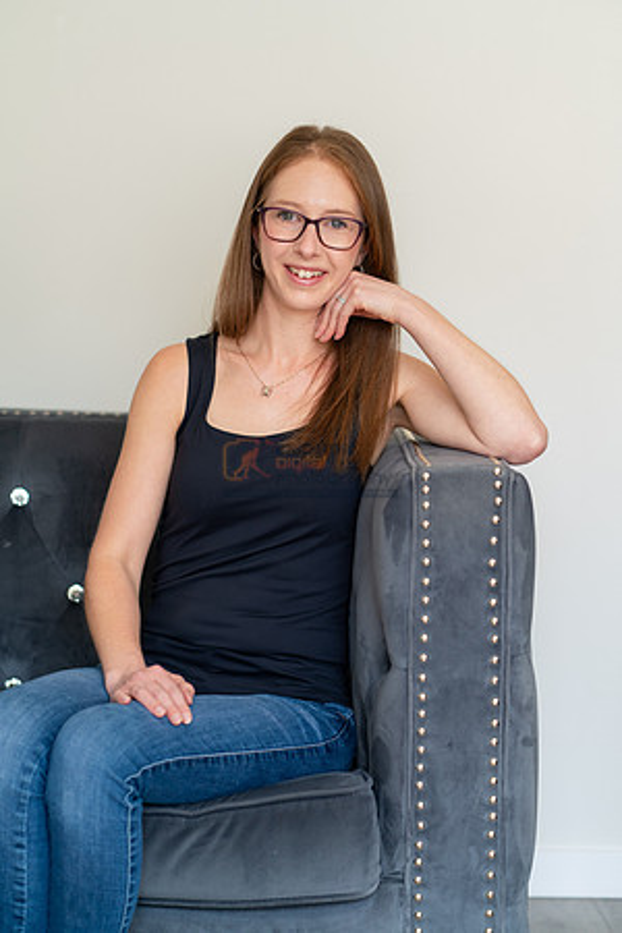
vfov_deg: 23.9
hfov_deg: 16.1
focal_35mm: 85
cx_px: 311
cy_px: 466
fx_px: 2203
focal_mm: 85
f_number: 2.5
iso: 500
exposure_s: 1/200
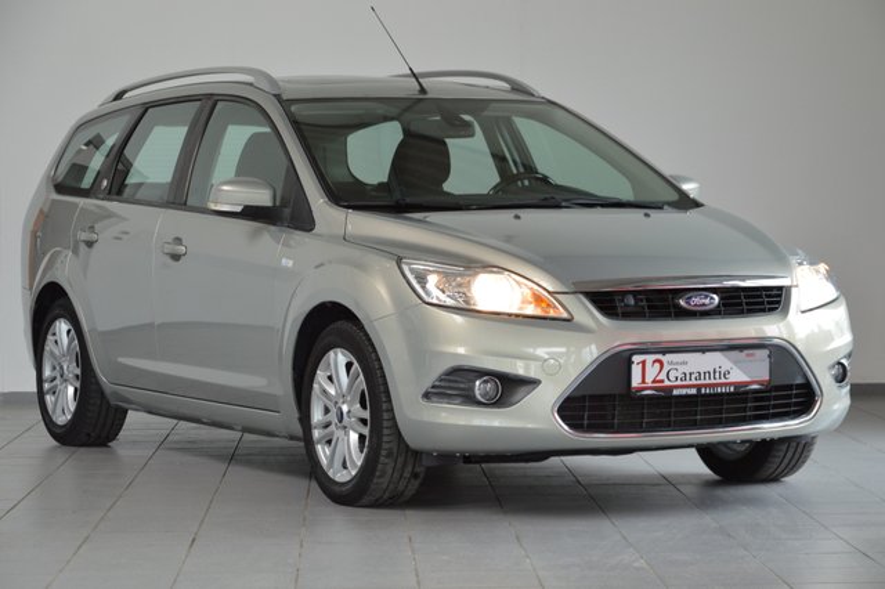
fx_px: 2764
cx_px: 442
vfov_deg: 12.2
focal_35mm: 112
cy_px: 294
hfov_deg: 18.2
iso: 400
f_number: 5.3
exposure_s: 1/60
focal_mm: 75
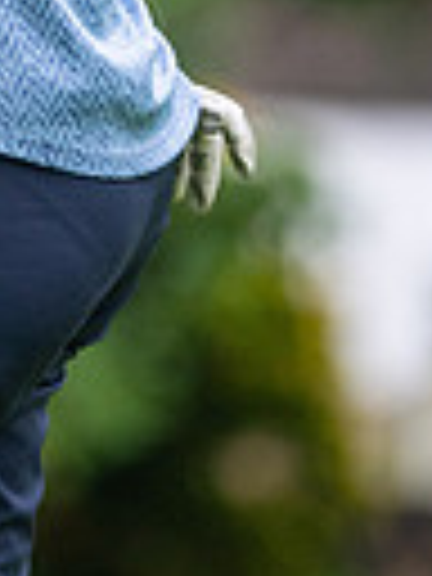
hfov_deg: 1.0
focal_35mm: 1519
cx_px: -122
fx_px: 25276
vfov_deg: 1.3
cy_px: -333
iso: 500
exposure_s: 1/1600
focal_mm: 300
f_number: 4
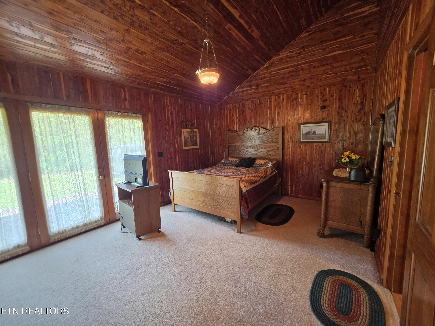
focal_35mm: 13
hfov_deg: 106.2
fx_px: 163
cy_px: 163
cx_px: 218
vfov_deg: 89.9
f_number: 1.9
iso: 160
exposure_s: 1/60
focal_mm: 2.2
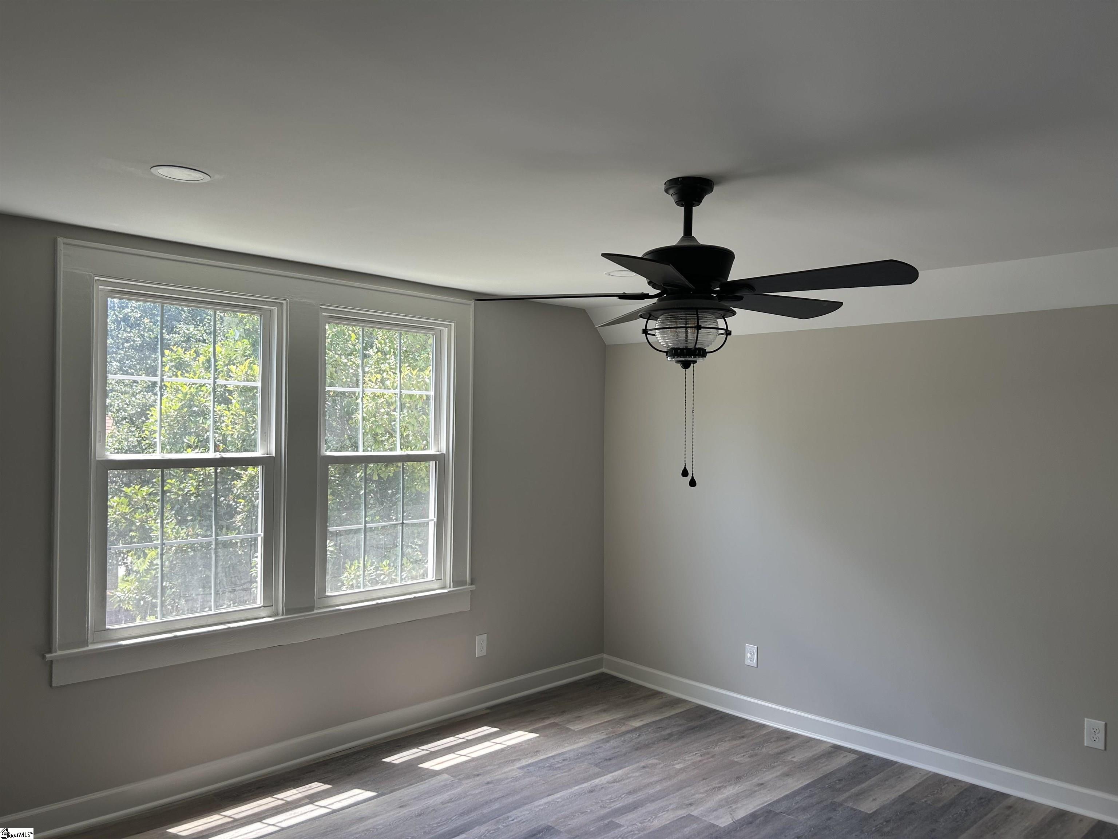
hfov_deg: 67.3
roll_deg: +0.0
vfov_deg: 53.1
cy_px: 420
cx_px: 559
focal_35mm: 26
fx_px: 840
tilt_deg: +0.0
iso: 32
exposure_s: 1/127
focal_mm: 5.7
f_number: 1.5
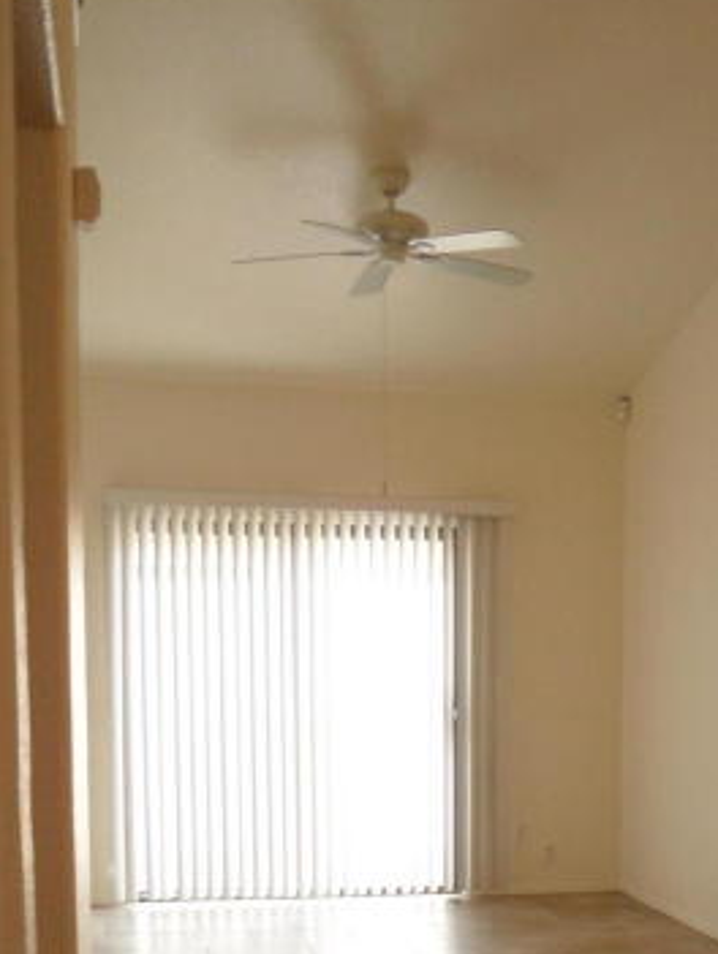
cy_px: 829
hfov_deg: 24.4
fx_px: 1629
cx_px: 601
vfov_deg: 31.4
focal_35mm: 59
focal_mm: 4.9
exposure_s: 1/45
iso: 200
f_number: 3.5
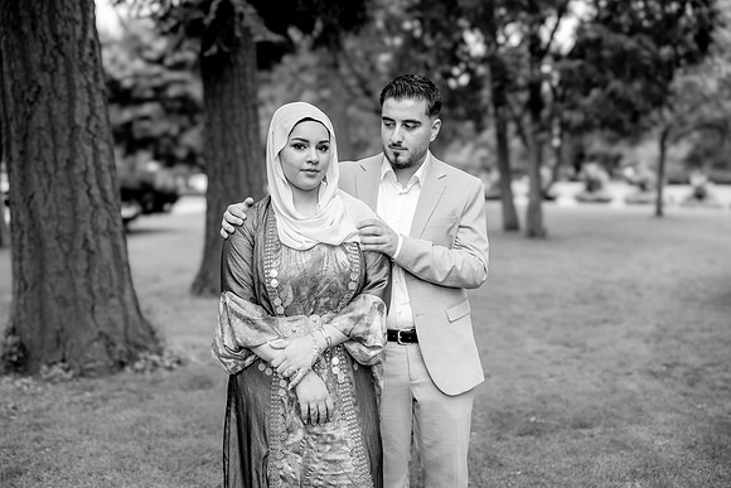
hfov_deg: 54.4
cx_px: 366
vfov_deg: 37.9
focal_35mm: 35
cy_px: 244
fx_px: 711
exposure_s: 1/800
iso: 200
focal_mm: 35
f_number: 2
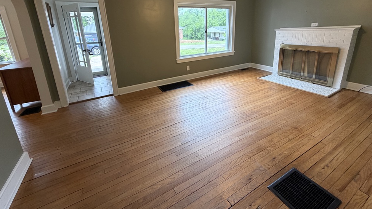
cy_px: 70
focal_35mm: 16
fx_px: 158
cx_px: 185
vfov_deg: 65.4
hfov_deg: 99.4
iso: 160
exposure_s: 1/60
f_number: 2.2
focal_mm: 2.22
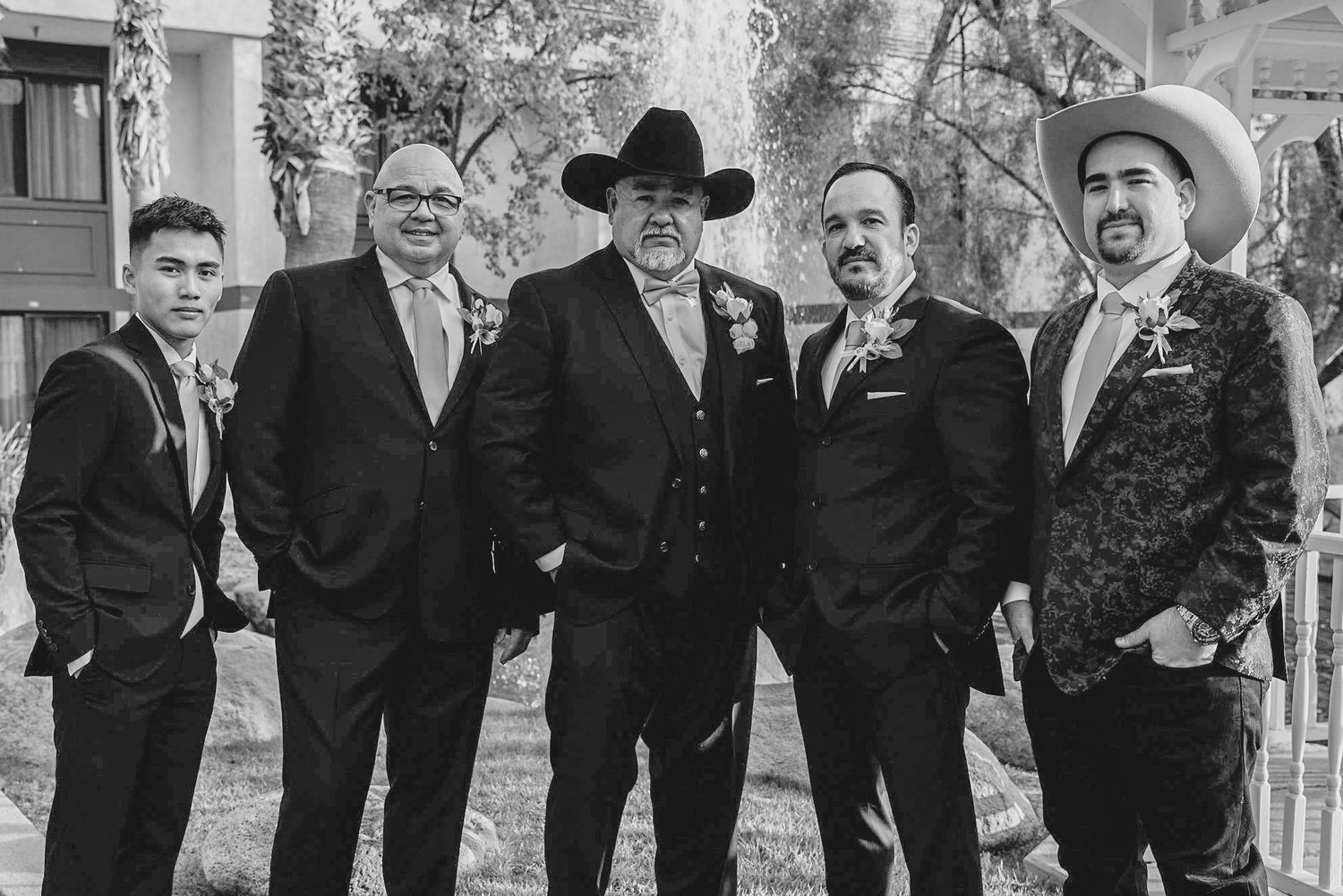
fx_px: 1295
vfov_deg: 38.2
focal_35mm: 35
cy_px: 448
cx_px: 672
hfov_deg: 54.8
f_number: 4.5
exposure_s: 1/160
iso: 100
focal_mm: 34.7
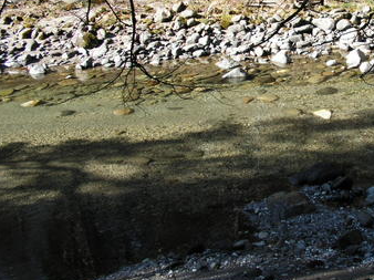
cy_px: 82
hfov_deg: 29.2
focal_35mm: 64
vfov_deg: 22.8
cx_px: 328
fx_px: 691
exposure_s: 1/160
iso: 50
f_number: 3.2
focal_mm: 6
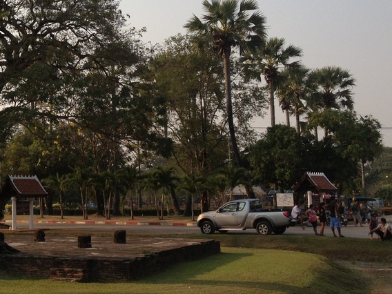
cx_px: 15
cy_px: 119
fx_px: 838
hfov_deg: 25.2
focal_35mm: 74
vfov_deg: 19.9
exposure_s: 1/968
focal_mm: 4.28
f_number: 2.4
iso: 50
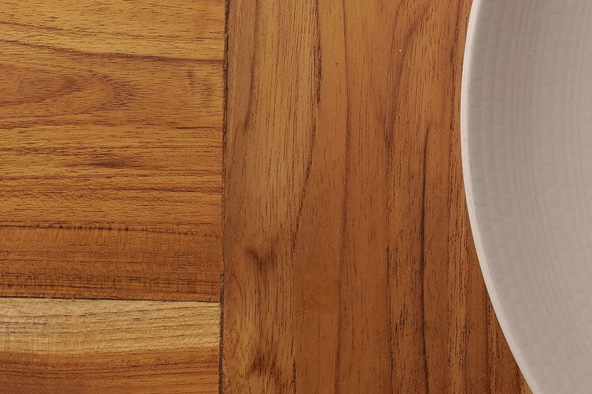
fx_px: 2893
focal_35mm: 176
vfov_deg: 7.8
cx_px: 1019
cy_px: 93
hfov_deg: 11.0
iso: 160
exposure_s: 1/160
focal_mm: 45
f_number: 10
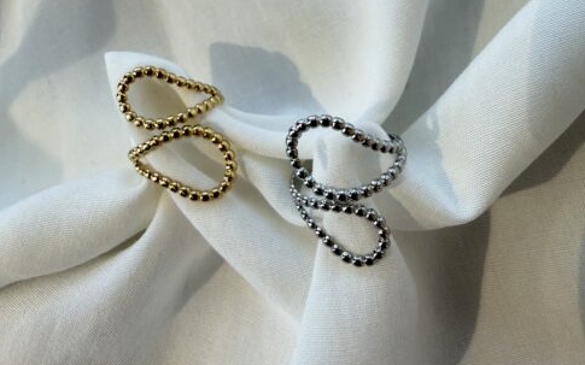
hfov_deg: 55.3
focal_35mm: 35
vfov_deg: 36.1
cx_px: 293
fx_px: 558
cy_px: 138
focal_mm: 2.22
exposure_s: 1/50
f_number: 2.2
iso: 200
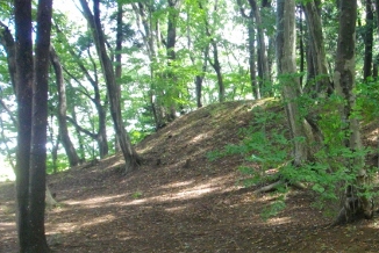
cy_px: 162
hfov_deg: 38.2
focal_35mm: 51
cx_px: 266
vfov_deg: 26.4
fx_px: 537
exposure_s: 1/100
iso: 423
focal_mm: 5.7
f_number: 2.9
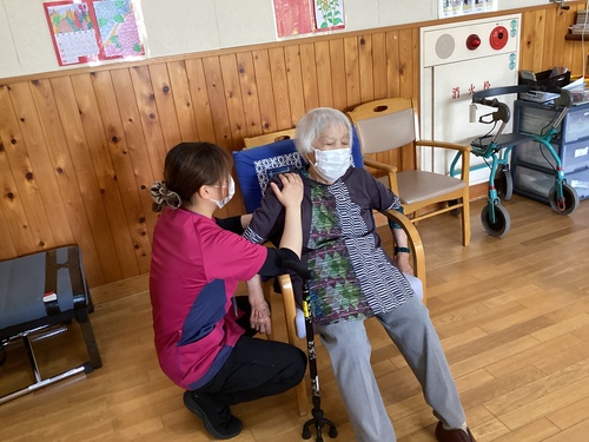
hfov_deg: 58.4
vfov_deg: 45.4
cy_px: 221
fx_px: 527
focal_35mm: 31
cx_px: 294
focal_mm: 3.3
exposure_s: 1/50
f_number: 2.4
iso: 200
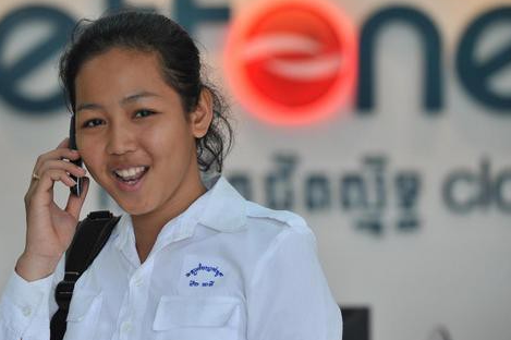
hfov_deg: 13.9
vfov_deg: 9.3
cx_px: 193
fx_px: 2099
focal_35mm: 148
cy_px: 150
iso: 640
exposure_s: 1/320
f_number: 2.8
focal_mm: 102
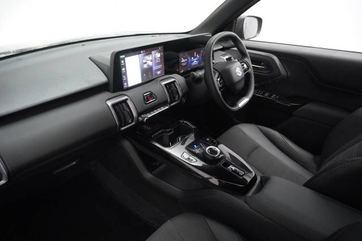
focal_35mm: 24
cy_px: 120
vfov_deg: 53.1
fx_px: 241
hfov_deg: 73.8
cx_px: 181
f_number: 3.5
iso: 6400
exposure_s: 1/200
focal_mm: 16
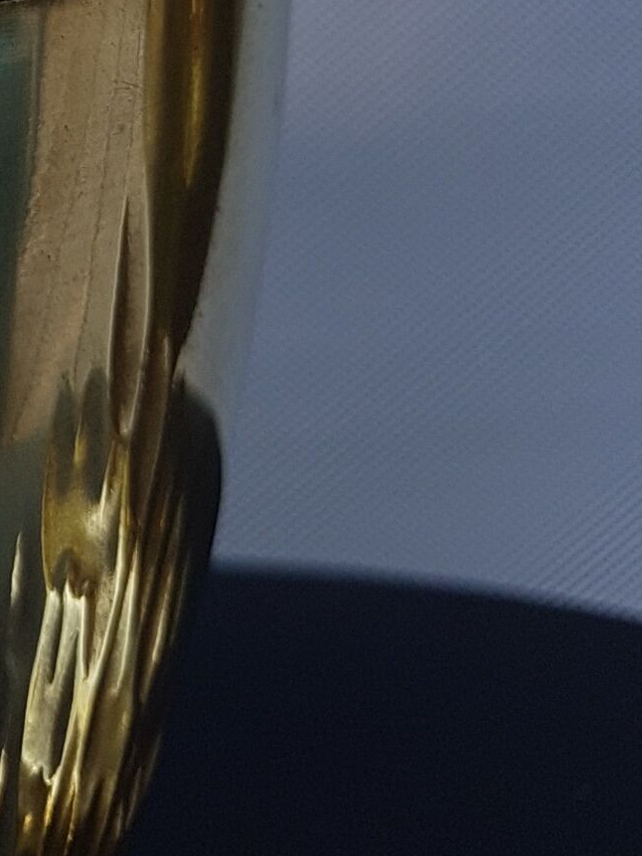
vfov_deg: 18.9
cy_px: -540
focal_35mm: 87
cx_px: -297
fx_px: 2151
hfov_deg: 15.7
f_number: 1.7
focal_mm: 4.2
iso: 40
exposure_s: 1/141
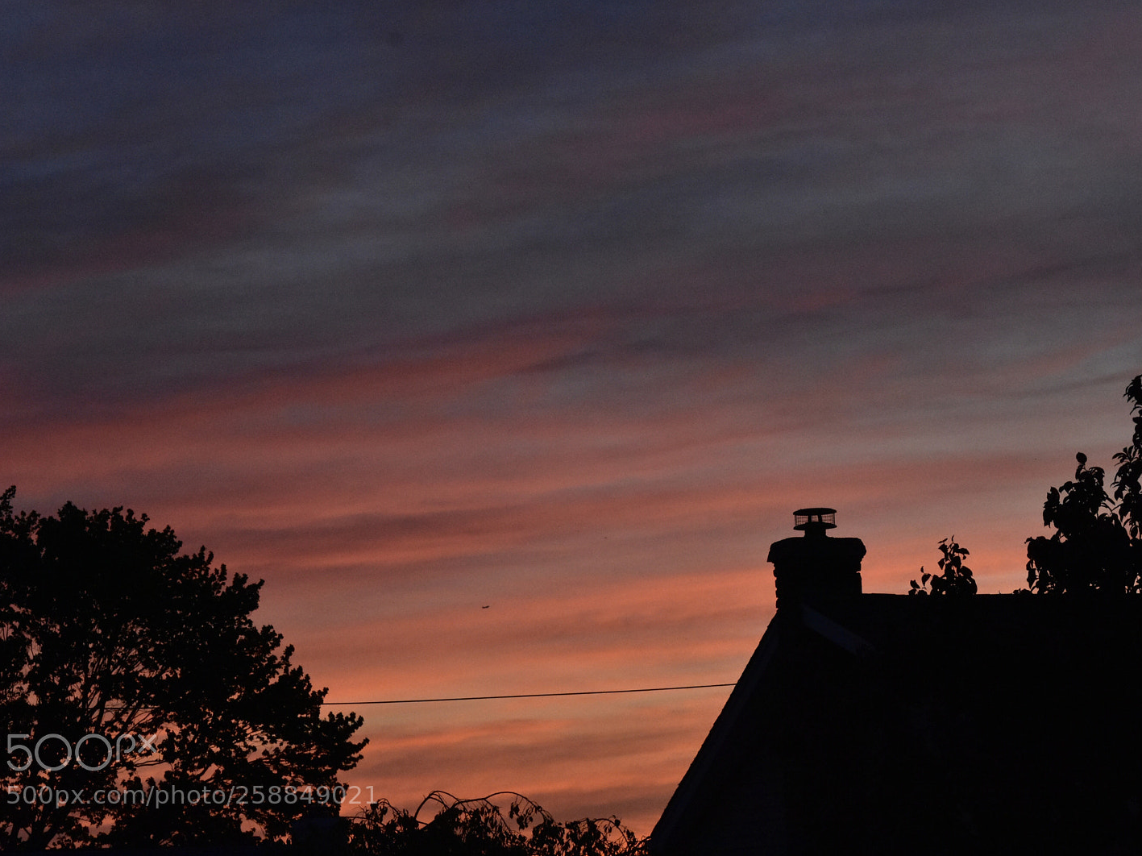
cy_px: 429
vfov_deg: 13.0
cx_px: 601
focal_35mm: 114
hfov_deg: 17.3
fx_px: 3760
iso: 5000
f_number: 10
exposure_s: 1/400
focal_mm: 70
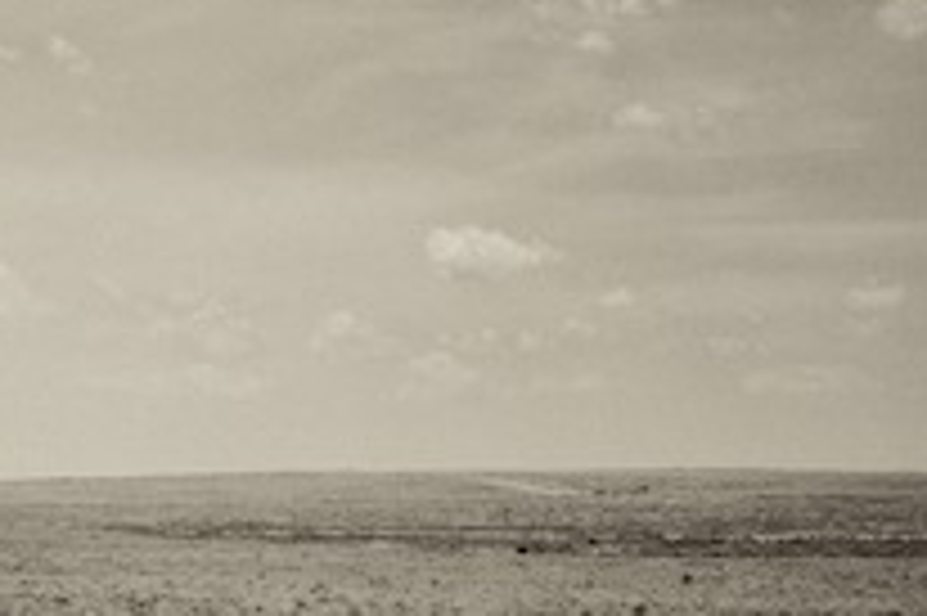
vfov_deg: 7.8
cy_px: 616
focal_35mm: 175
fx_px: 4503
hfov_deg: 11.6
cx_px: -72
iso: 400
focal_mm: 60
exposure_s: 1/640
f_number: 13
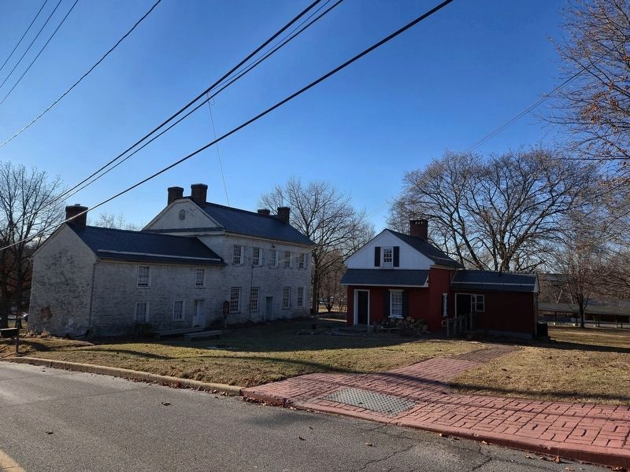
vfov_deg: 58.9
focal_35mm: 23
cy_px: 236
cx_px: 315
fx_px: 419
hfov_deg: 73.9
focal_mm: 5.4
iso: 25
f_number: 1.8
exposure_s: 1/1449
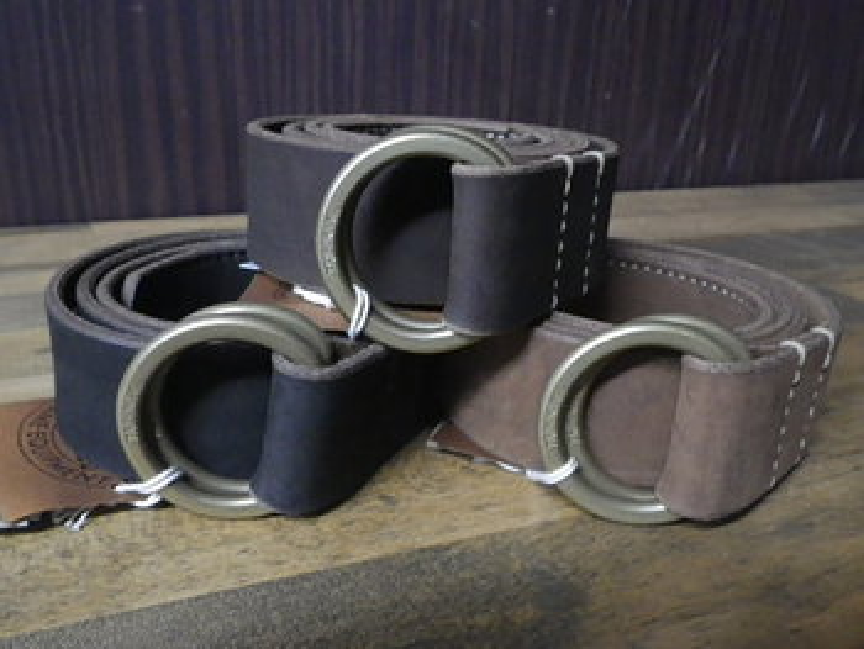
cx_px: 432
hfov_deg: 53.9
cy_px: 324
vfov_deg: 41.8
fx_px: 849
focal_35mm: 34
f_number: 3.8
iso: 800
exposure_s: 1/15
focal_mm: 6.1
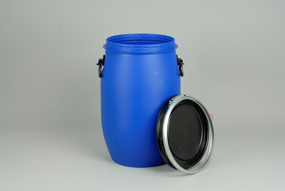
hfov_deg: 27.0
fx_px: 595
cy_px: 96
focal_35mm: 75
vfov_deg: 18.2
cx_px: 142
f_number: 13
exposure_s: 1/1.6
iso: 200
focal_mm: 50
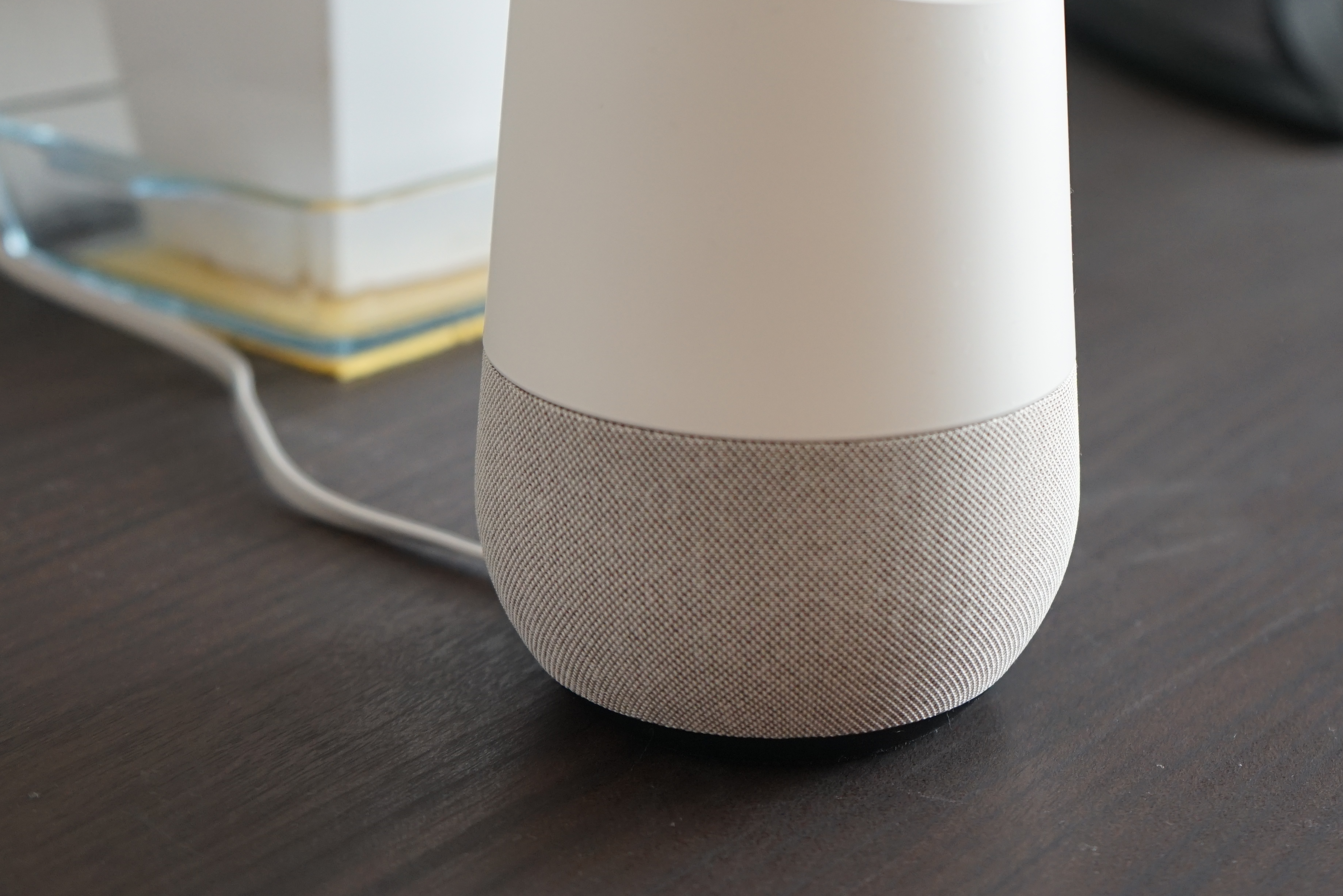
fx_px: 2313
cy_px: 228
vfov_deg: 21.7
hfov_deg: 32.1
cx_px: 904
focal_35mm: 62
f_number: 4
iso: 800
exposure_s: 1/160
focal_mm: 38
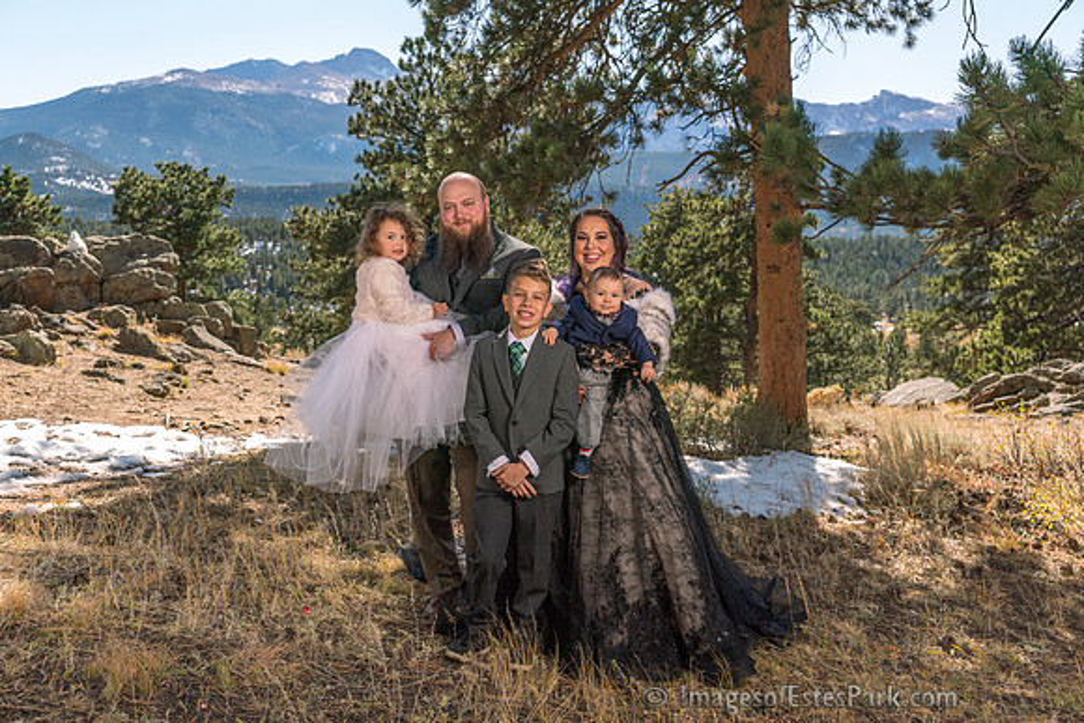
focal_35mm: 35
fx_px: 1054
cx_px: 542
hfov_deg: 54.4
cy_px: 362
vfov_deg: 37.9
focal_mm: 35
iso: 250
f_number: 5
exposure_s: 1/2000
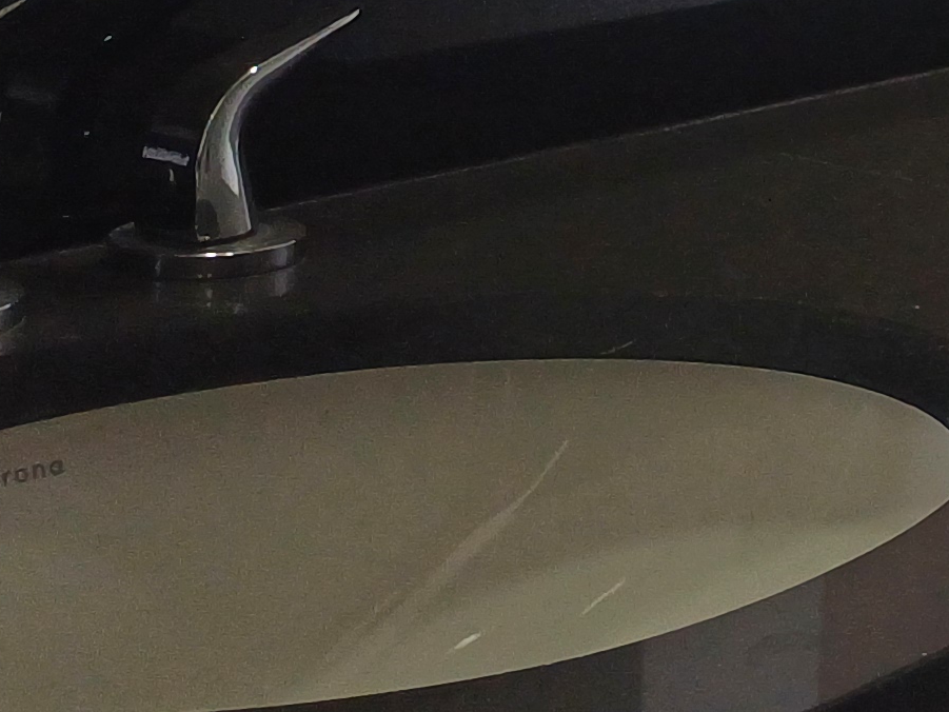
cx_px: 1535
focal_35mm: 111
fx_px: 3043
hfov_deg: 15.9
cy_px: -100
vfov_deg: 13.1
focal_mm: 4.65
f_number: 1.8
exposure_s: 1/50
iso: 160
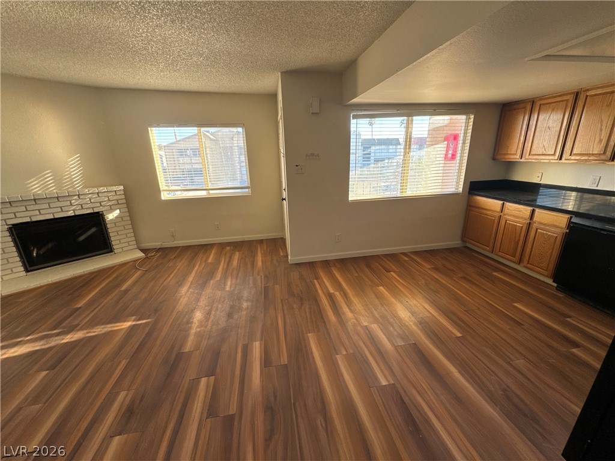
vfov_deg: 85.7
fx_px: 249
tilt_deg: -17.9
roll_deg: +1.5
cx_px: 308
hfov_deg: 102.1
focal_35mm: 14
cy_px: 230
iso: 80
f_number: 2.2
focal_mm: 2.22
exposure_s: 1/99
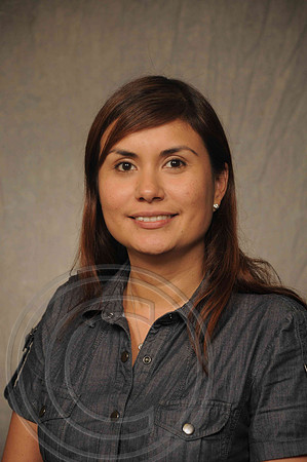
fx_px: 2019
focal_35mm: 158
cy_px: 231
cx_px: 154
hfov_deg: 8.7
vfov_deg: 13.1
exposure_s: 1/125
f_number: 5.6
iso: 200
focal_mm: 105
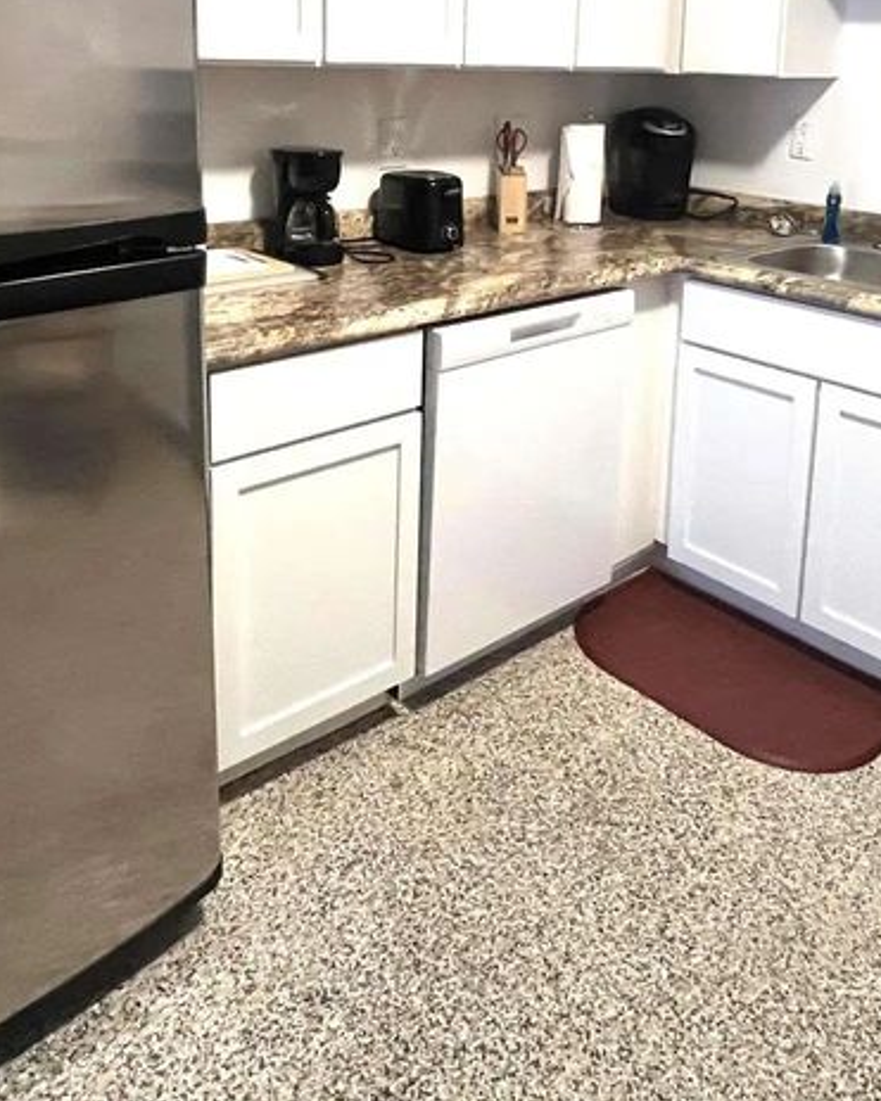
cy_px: 235
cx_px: 482
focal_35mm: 28
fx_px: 913
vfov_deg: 58.0
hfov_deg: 51.4
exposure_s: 1/60
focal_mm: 1.57
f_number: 1.8
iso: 500
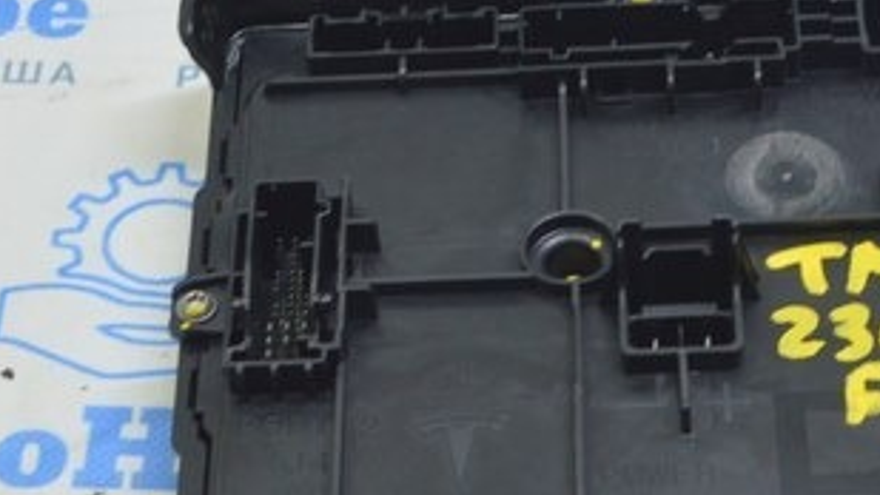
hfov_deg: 17.1
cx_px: 564
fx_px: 2918
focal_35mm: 125
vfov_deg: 9.6
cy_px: 511
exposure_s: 1/20
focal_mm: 24
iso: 400
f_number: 5.6
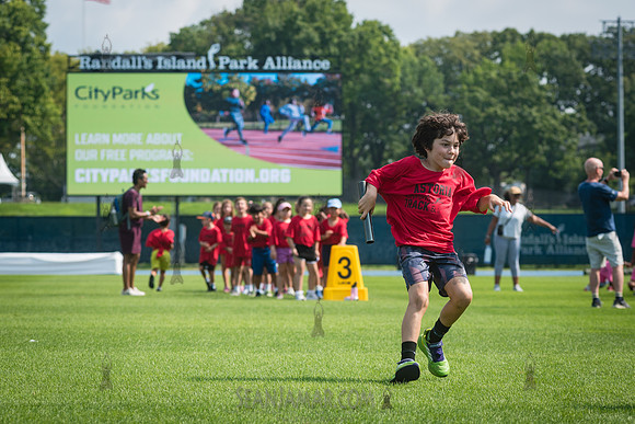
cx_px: 373
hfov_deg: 13.6
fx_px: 2666
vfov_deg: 9.1
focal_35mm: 151
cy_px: 231
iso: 160
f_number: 5.6
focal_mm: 125
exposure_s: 1/500
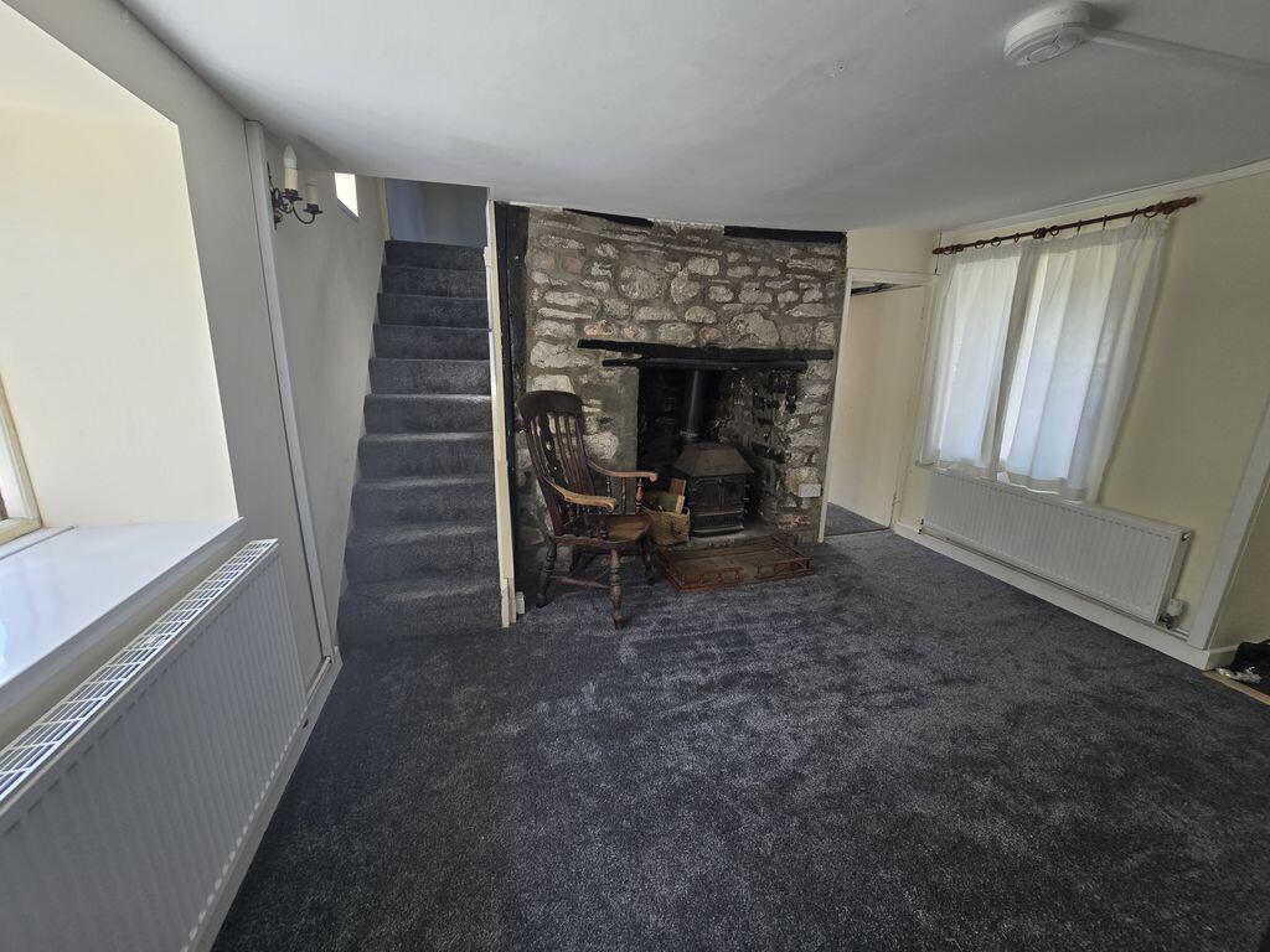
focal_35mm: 13
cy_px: 476
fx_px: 477
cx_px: 635
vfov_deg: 89.9
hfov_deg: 106.2
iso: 64
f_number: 2.2
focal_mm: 2.2
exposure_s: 1/120
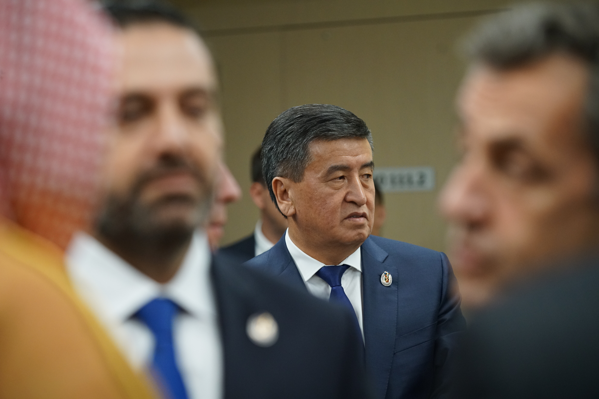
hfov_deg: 14.2
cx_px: 300
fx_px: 2412
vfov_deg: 9.5
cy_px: 200
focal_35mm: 145
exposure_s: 1/250
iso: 3200
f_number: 4
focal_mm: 145
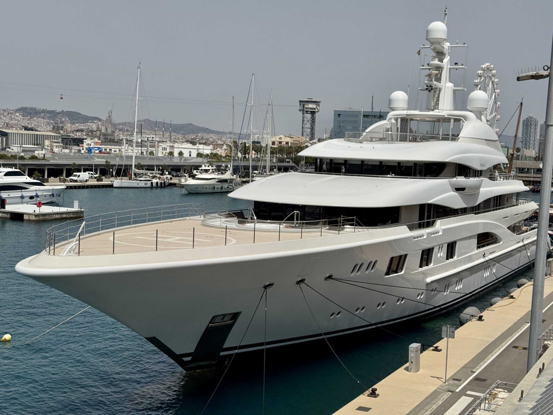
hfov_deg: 39.7
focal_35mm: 48
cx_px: 276
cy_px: 208
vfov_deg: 30.3
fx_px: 767
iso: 80
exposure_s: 1/12500
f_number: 1.78
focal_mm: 6.76
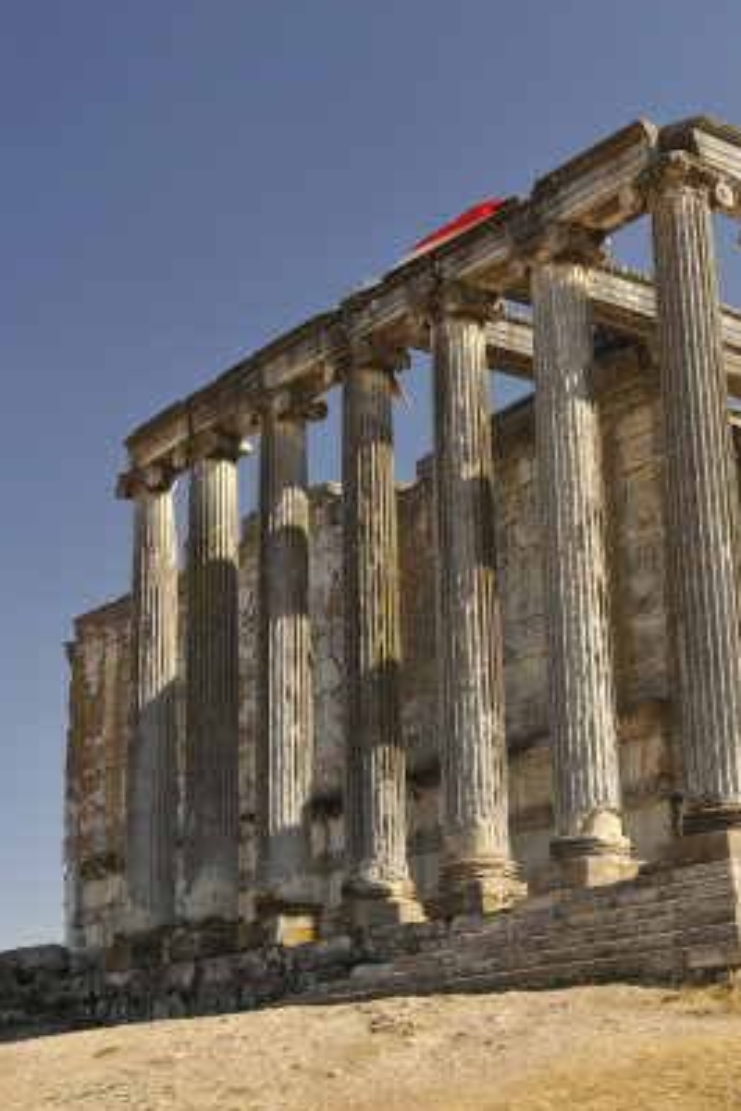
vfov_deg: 36.2
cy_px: 556
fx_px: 1697
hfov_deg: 24.4
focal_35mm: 55
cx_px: 555
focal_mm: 24
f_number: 5.6
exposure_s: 1/200
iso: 200
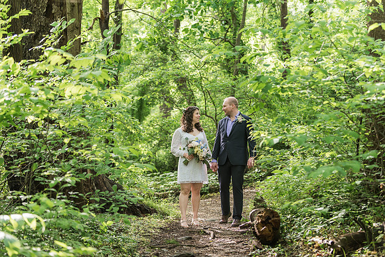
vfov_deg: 19.1
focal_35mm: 71
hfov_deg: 28.3
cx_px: 191
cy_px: 127
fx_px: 764
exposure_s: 1/320
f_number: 2.8
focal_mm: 70
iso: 640
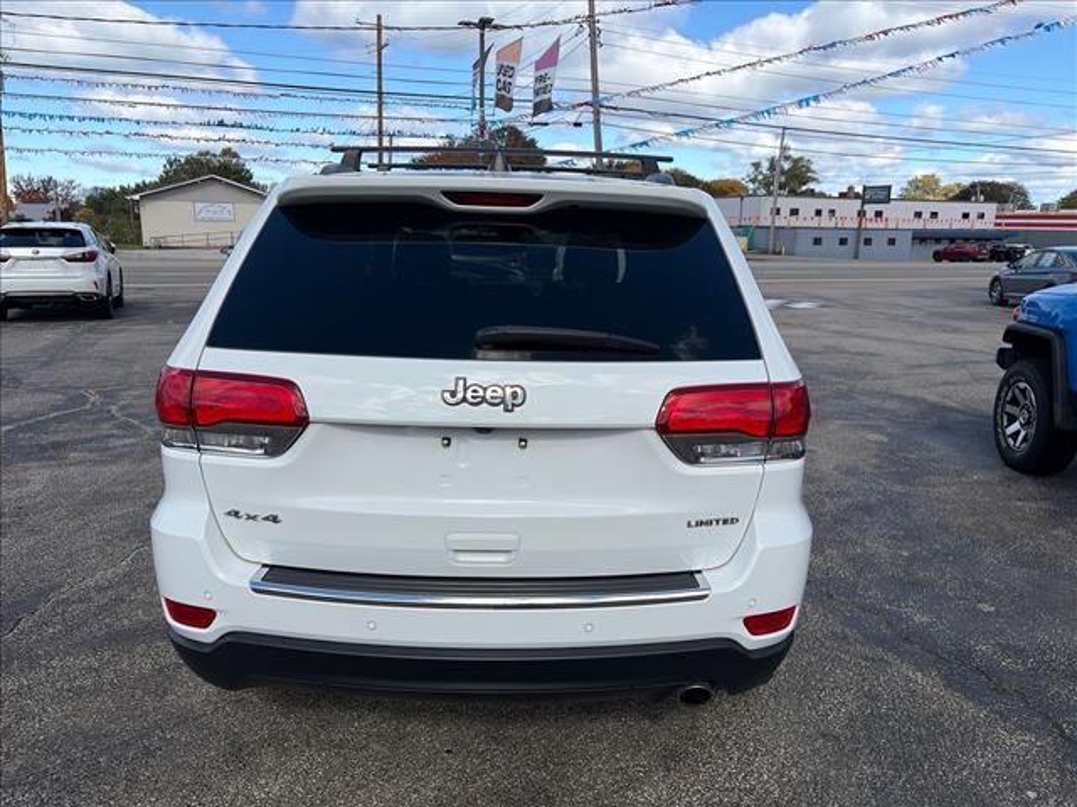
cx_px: 538
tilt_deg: -11.5
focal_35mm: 26
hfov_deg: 67.3
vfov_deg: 53.1
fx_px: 809
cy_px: 404
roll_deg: +0.4
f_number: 1.6
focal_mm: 5.96
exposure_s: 1/2865
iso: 50
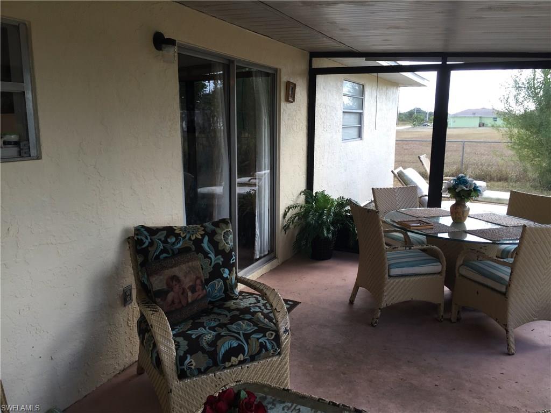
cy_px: 206
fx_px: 462
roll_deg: -1.0
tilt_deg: -10.0
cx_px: 276
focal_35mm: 29
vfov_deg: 48.2
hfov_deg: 61.7
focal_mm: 4.15
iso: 32
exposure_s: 1/124
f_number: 2.2
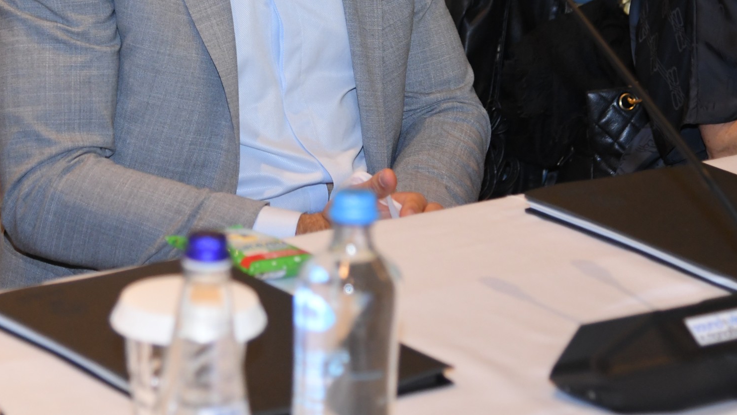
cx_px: 246
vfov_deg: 7.8
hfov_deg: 13.9
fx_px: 3010
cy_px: -106
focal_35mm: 154
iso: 2000
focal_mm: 66
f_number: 4
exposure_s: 1/250
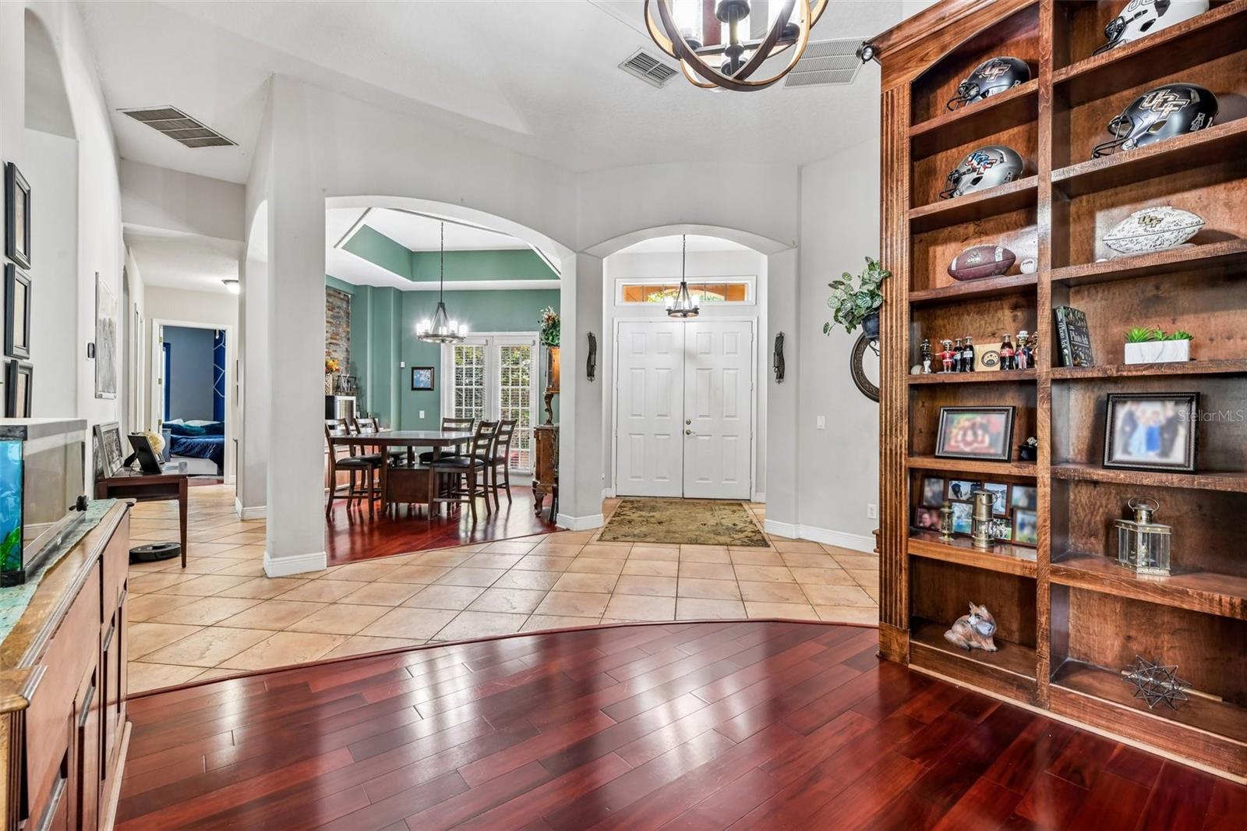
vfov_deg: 73.7
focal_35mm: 16
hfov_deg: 96.7
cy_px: 416
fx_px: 554
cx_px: 624
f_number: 8
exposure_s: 1/5
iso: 400
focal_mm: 16
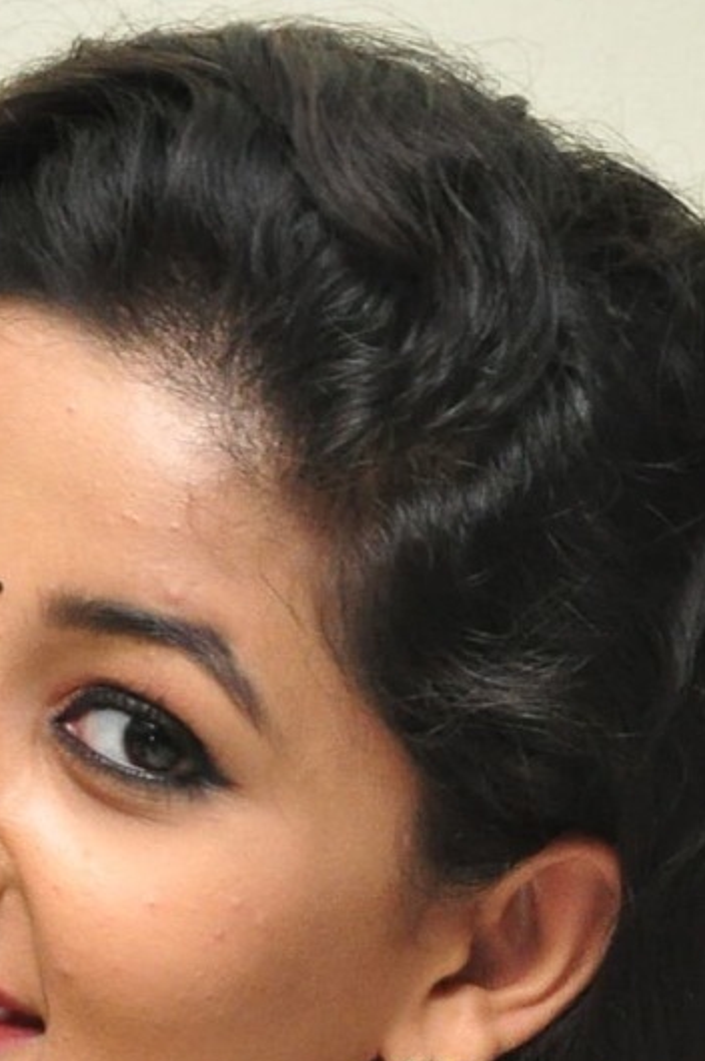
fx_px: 9336
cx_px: 42
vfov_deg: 6.4
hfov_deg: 4.3
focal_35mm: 317
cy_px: 1743
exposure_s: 1/125
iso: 1600
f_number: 7.1
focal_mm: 62
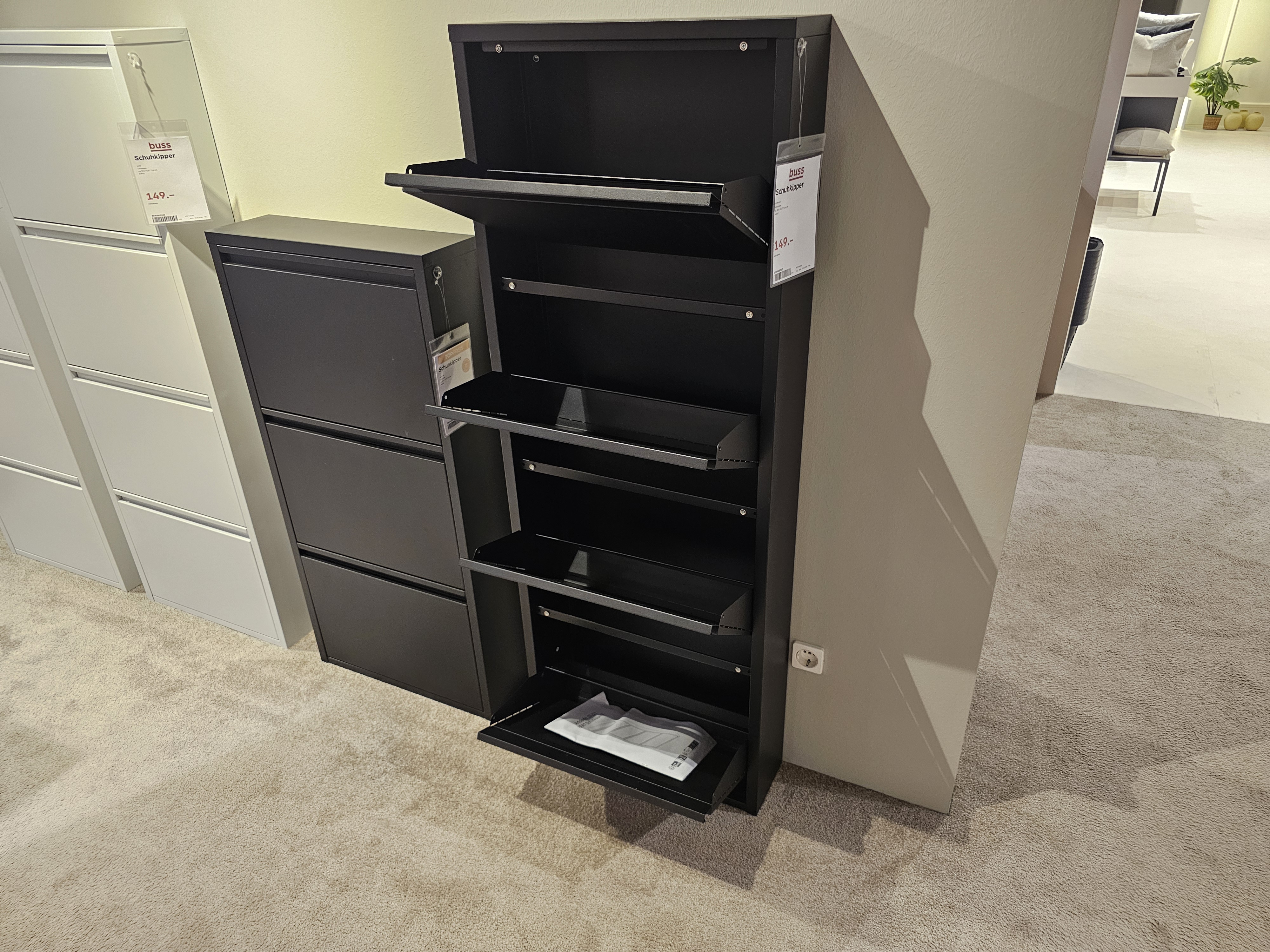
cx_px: 635
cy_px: 476
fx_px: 844
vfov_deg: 58.9
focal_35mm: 23
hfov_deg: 73.9
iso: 320
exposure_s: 1/100
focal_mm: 6.3
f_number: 1.7
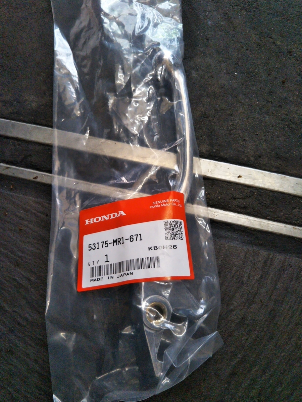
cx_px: 151
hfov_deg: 46.8
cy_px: 201
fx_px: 349
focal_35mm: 30
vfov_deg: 60.0
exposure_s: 1/62
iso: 155
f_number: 2.2
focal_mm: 4
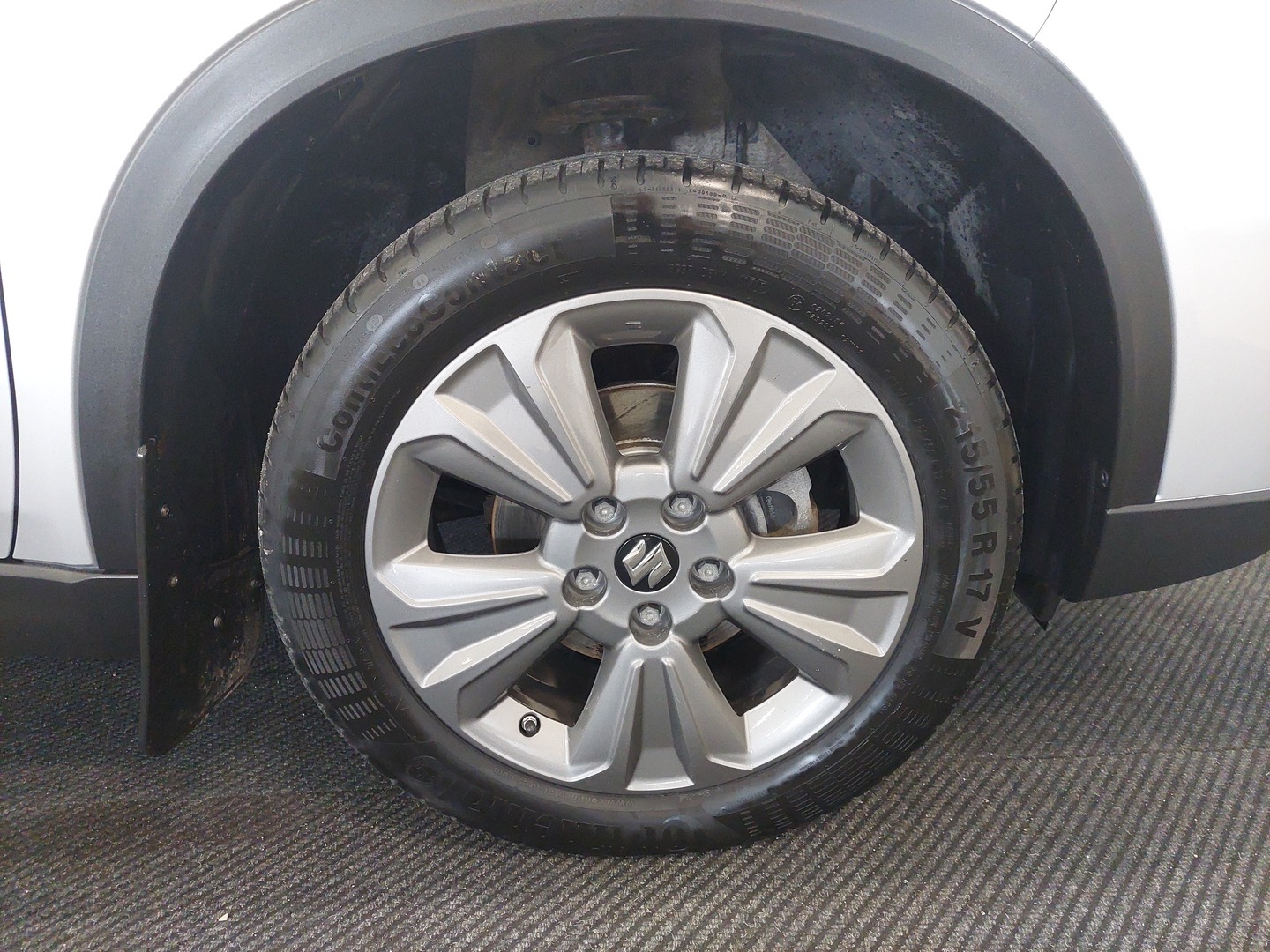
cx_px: 635
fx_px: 917
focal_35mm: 25
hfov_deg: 69.4
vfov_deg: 54.9
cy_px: 476
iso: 500
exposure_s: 1/41.5
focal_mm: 5.23
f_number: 1.8
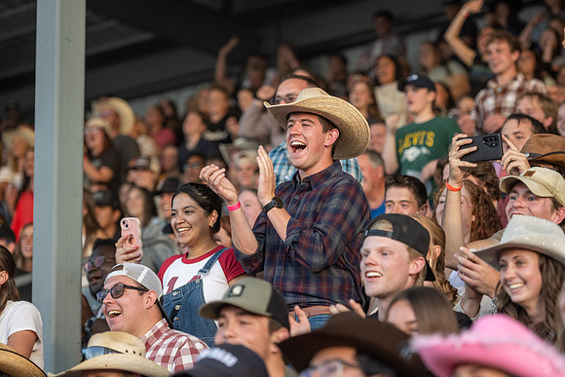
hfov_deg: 15.4
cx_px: 307
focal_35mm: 133
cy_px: 176
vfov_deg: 10.3
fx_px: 2092
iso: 320
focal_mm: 120
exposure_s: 1/800
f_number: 2.8
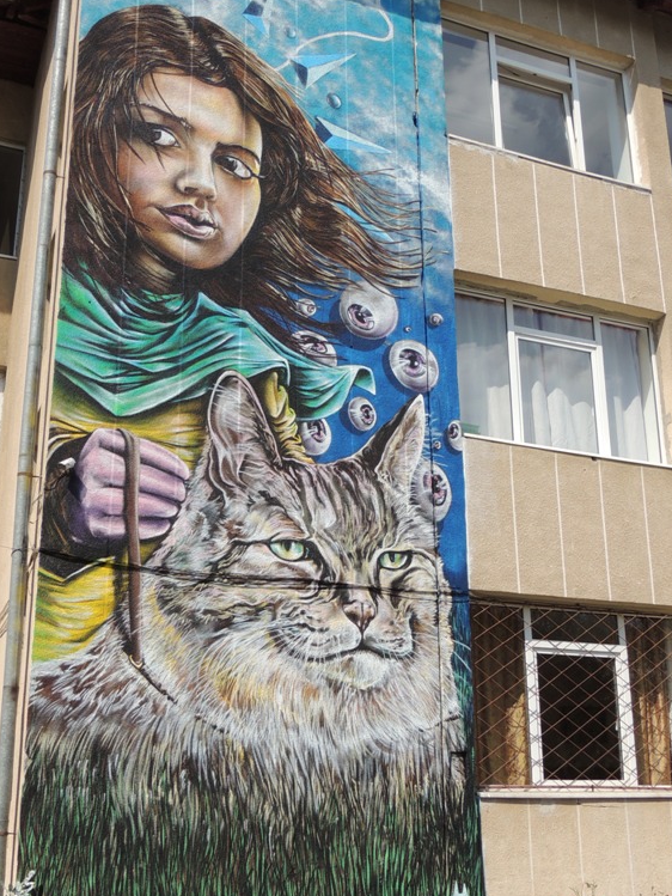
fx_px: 1061
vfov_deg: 45.7
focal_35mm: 41
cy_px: 490
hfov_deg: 35.1
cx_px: 299
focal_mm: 5.3
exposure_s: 1/1600
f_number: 3.1
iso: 100
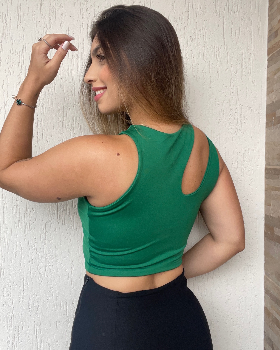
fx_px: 332
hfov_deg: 45.8
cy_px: 168
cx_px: 143
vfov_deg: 55.6
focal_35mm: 32
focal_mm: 2.71
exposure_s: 1/121
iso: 80
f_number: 2.2
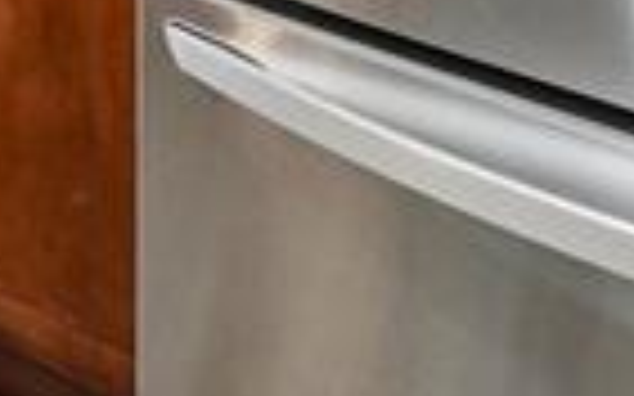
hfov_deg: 15.1
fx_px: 1917
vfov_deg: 9.4
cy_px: -770
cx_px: -647
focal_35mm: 111
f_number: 8
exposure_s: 1/3.33
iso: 800
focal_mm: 10
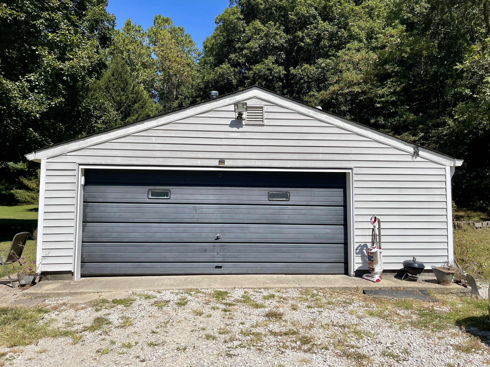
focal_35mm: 25
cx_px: 245
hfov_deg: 69.4
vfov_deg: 54.9
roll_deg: -0.3
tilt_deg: +3.0
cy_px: 184
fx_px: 354
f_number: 1.6
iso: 32
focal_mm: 5.1
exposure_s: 1/5917
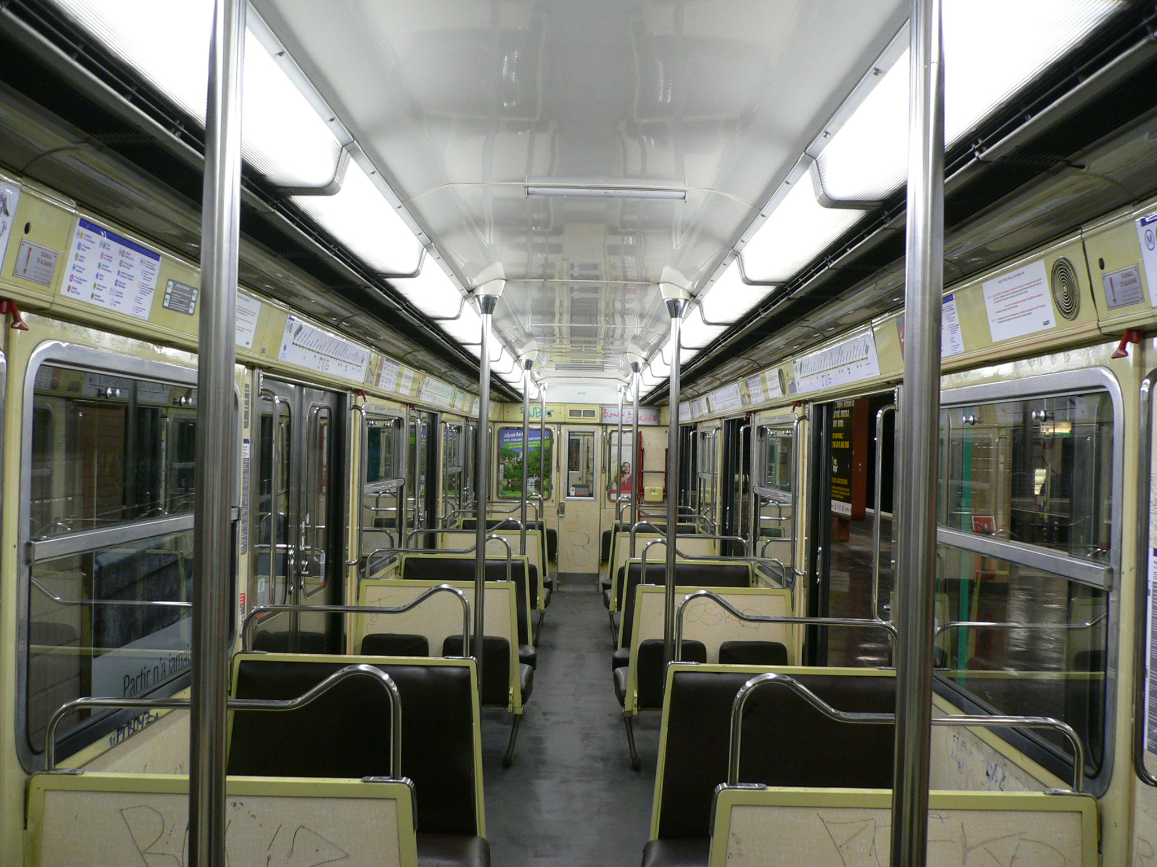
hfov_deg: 52.6
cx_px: 578
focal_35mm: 35
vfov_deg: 40.7
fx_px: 1170
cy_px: 434
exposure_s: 1/13
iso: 100
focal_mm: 5.8
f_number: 2.8
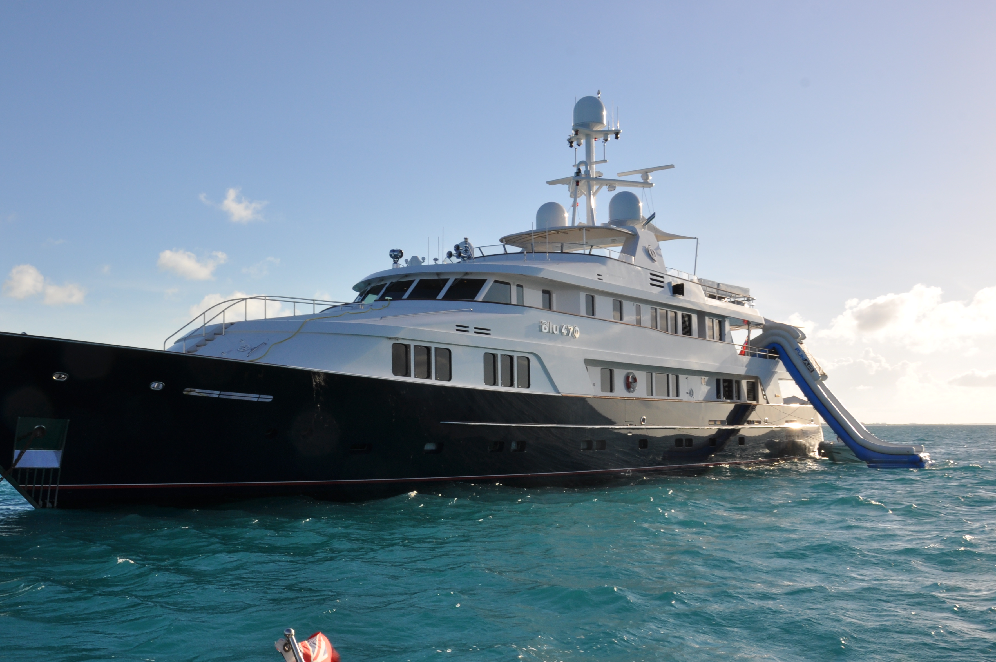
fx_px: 1105
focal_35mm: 40
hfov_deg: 48.3
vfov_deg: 33.3
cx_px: 417
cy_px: 375
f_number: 14
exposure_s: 1/200
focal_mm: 22
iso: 200
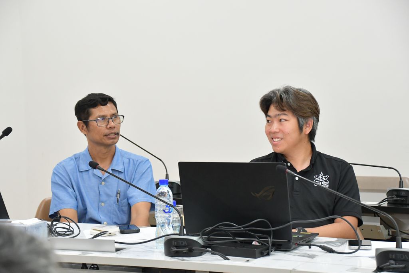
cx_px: 204
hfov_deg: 21.9
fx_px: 1057
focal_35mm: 93
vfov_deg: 14.7
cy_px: 136
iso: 3200
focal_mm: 62
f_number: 5
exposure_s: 1/80
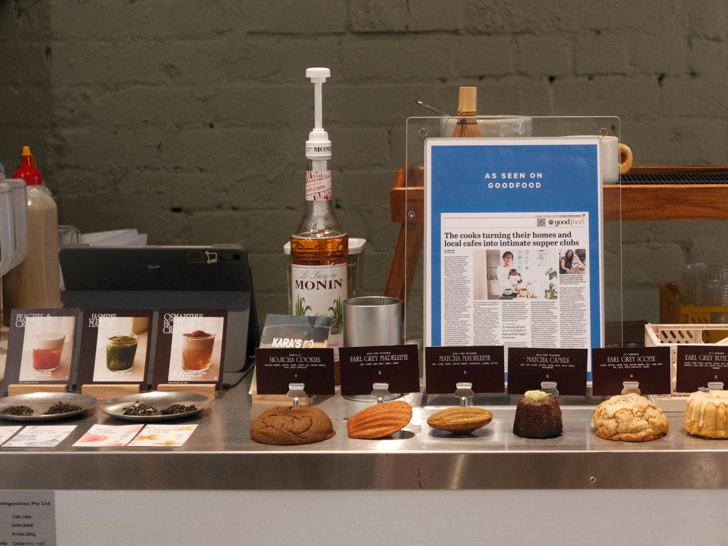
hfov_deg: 25.4
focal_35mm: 76
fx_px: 1598
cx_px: 531
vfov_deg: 19.3
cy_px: 152
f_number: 3.2
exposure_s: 1/100
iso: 800
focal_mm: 27
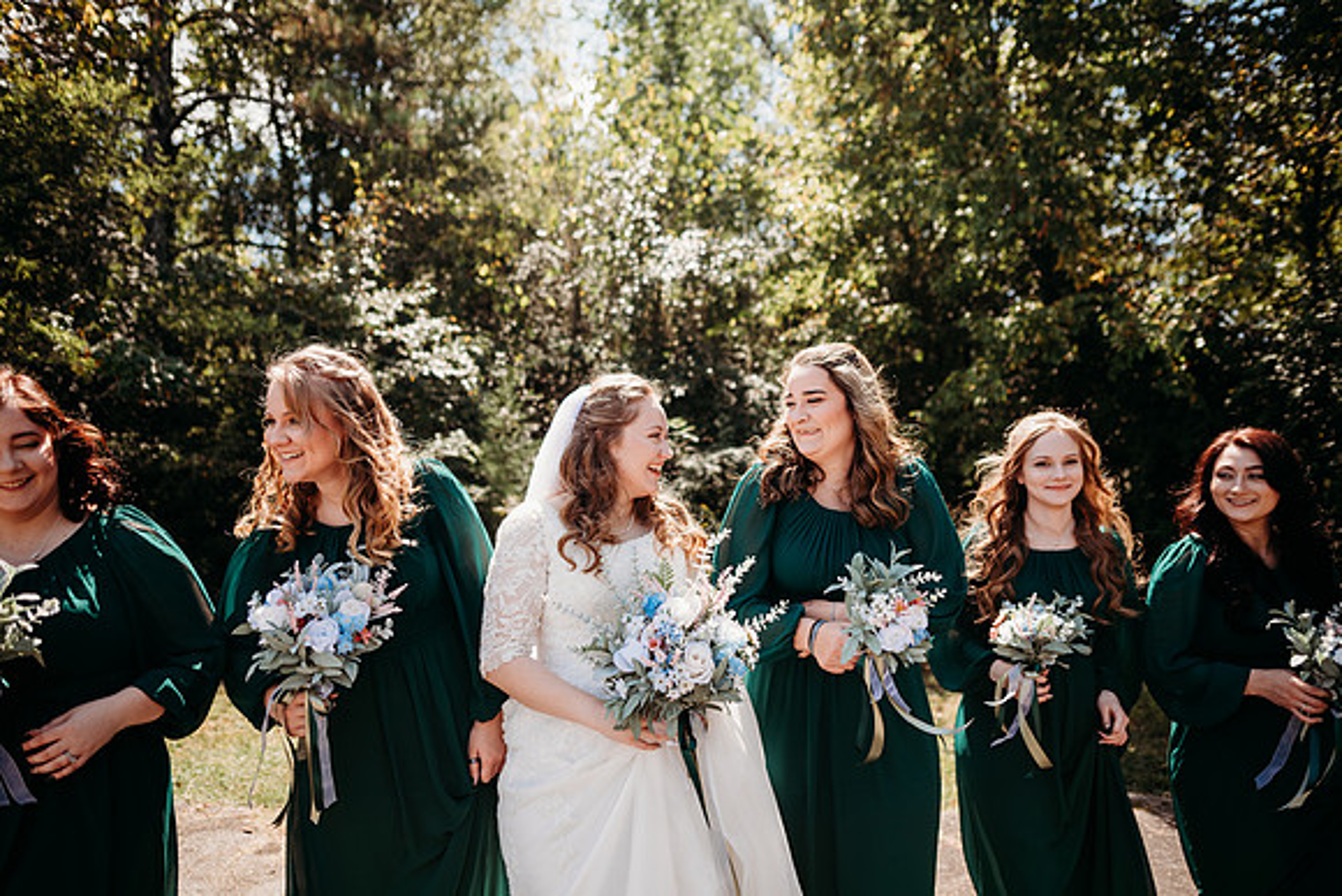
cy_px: 448
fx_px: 895
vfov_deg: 53.2
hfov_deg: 73.7
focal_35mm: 24
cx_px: 671
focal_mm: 24
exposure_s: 1/1250
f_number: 2.2
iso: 100
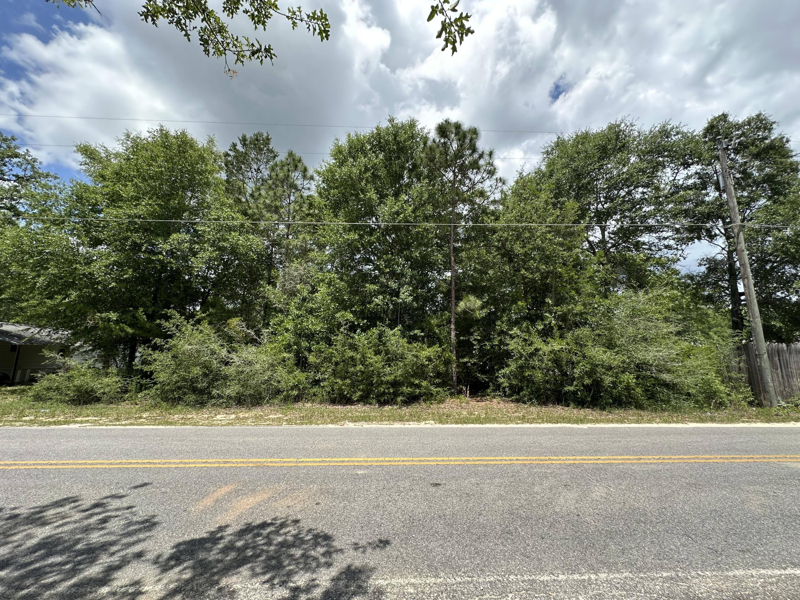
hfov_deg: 102.1
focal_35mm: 14
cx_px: 400
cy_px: 300
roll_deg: +0.0
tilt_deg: +11.0
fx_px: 324
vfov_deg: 85.7
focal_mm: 2.22
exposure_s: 1/686
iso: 40
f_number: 2.2
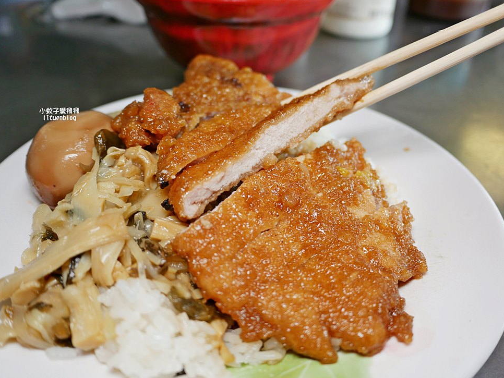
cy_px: 194
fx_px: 422
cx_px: 258
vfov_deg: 48.2
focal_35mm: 29
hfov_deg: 61.6
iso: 200
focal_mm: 14
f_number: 2.5
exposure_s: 1/100
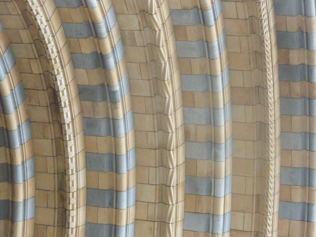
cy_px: 118
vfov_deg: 11.6
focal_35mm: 128
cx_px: 158
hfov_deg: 15.4
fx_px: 1168
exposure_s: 1/40
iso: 800
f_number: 4.4
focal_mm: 21
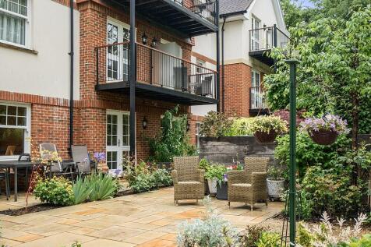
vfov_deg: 36.8
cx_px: 186
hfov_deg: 53.1
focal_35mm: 36
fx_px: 371
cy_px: 124
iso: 400
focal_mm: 24
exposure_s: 1/400
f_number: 4
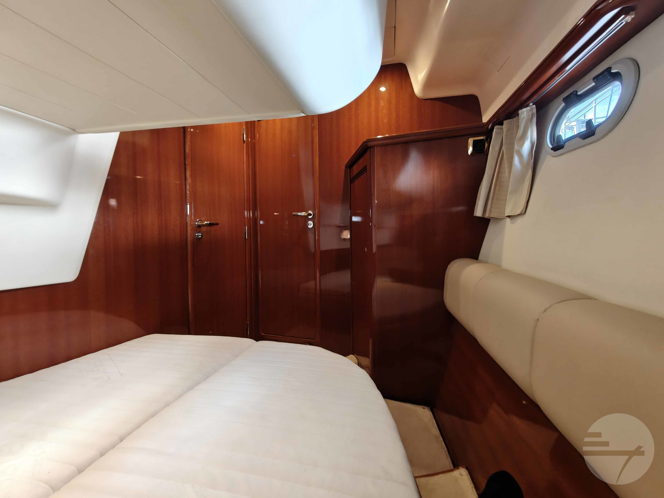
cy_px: 249
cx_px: 332
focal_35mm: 15
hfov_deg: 98.2
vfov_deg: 81.7
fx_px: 288
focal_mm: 2.3
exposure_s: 1/21
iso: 2500
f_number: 2
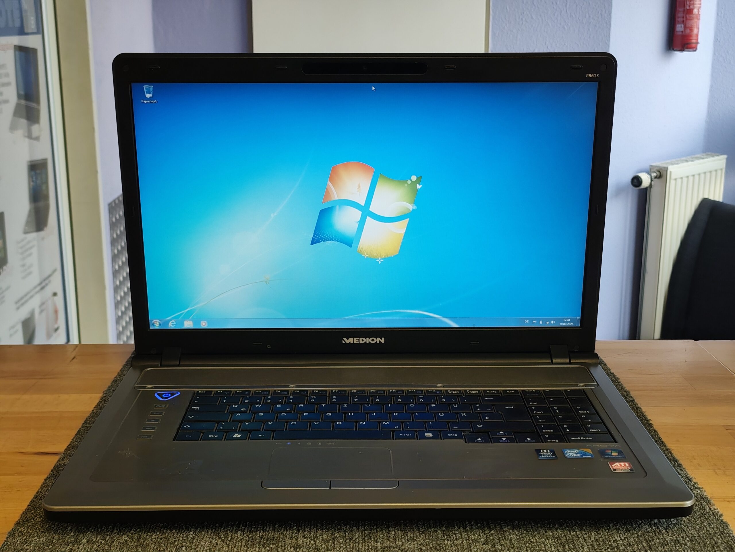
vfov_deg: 31.5
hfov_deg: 41.2
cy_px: 276
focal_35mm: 46
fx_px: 977
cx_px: 368
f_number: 1.7
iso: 500
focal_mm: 6.07
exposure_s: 1/50
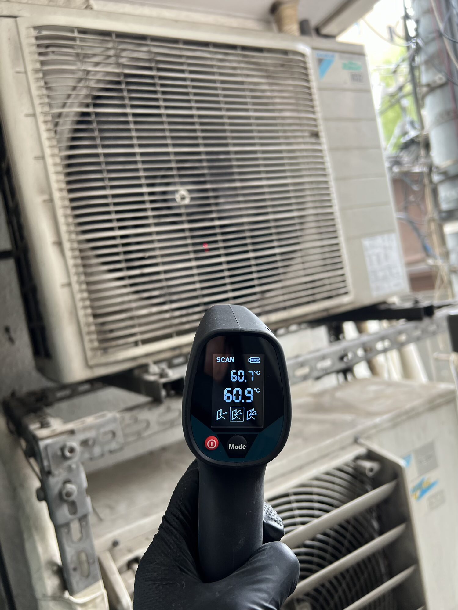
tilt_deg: -2.3
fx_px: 459
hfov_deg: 53.1
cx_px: 229
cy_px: 305
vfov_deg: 67.3
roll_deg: +11.5
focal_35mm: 26
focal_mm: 5.7
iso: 64
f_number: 1.5
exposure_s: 1/121
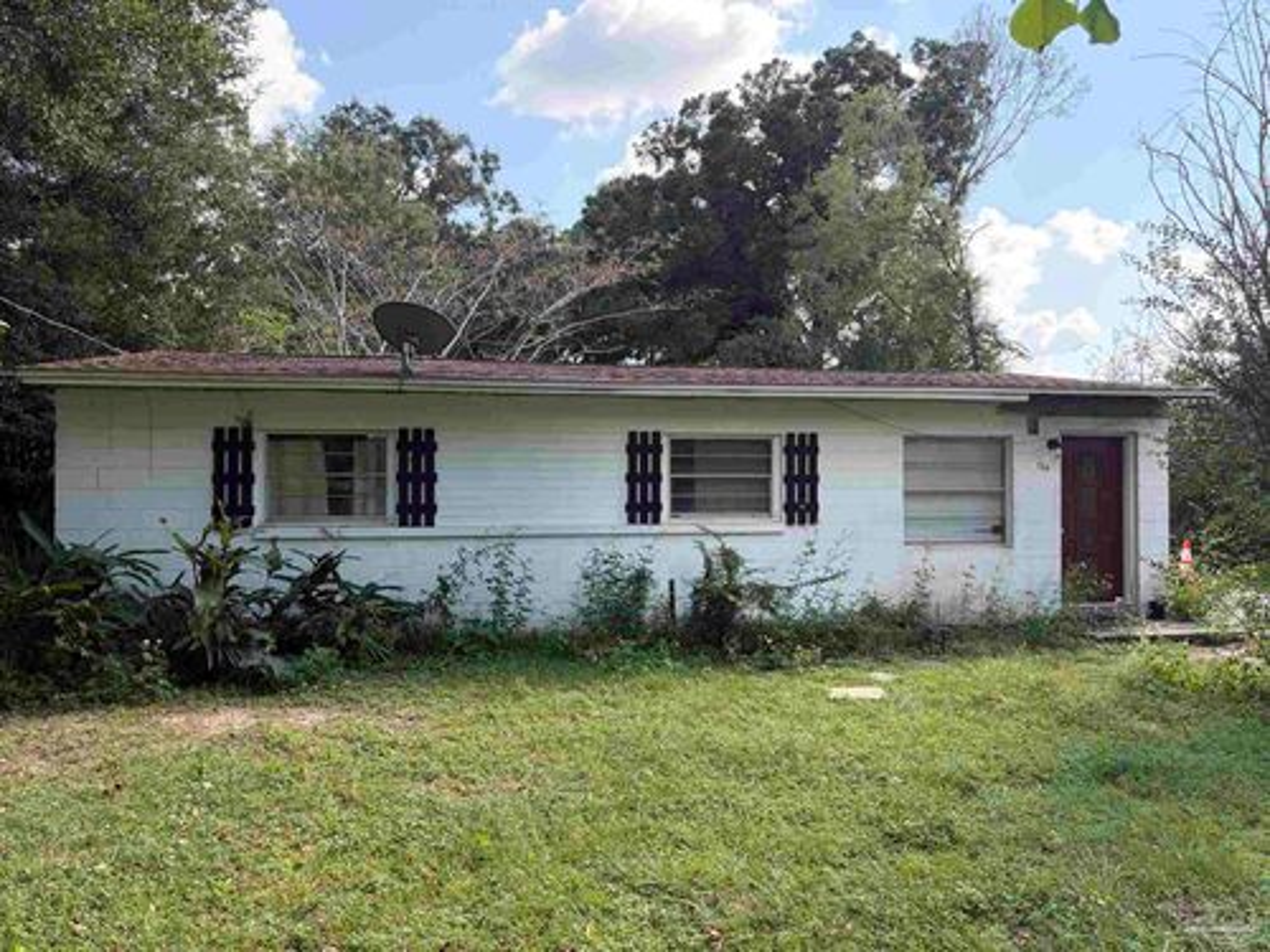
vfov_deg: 53.1
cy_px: 476
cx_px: 635
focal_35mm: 26
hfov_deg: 67.3
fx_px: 954
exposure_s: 1/687
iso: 64
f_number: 1.6
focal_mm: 5.96
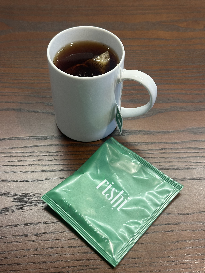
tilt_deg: -52.3
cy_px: 136
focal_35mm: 48
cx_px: 102
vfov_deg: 39.7
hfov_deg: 30.3
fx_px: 379
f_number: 1.78
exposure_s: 1/60
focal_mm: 6.86
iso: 160
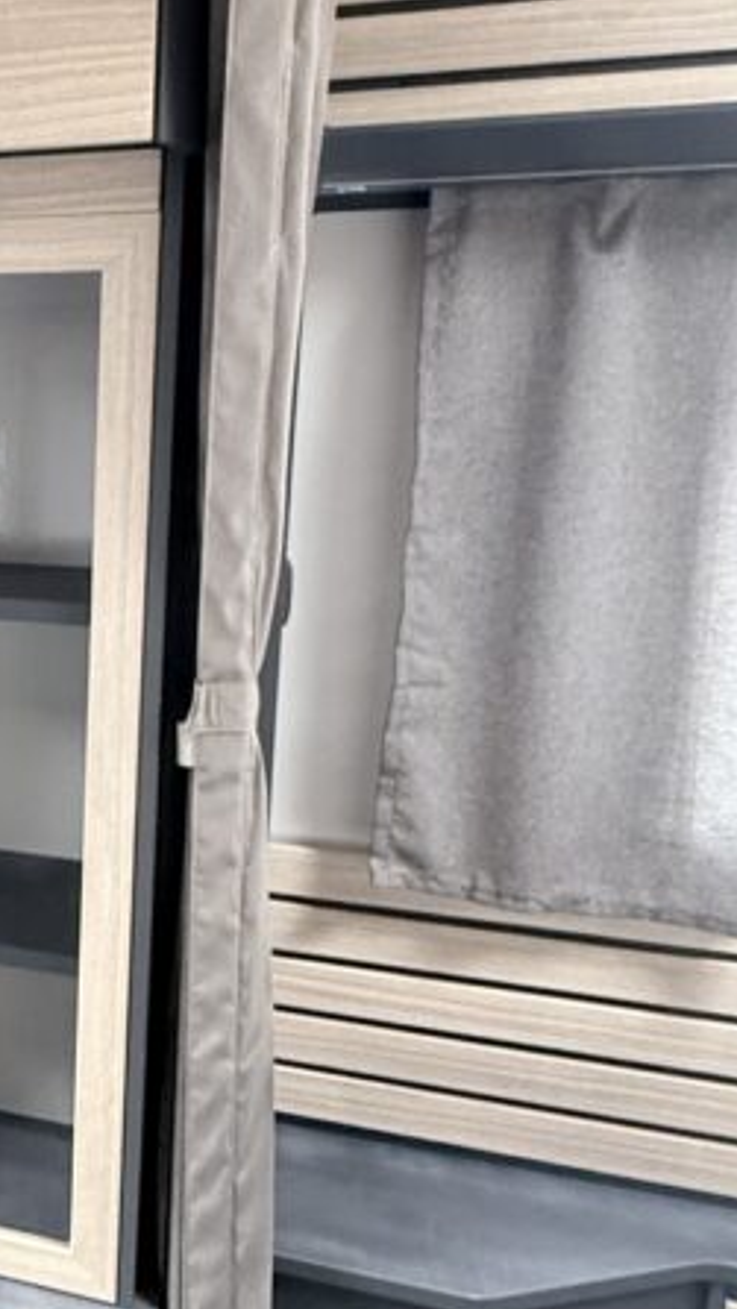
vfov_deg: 56.6
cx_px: -173
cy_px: 608
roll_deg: -0.5
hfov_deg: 28.7
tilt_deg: -11.4
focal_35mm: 35
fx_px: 1216
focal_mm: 2.22
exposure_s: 1/60
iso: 500
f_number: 2.2
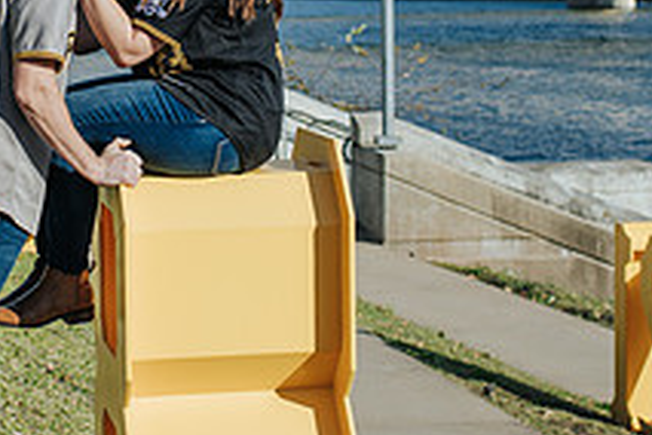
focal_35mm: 103
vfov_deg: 13.2
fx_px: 1865
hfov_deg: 19.6
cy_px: 23
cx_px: 119
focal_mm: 35
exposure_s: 1/1600
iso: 100
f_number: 3.5
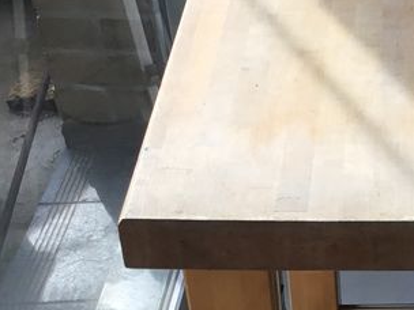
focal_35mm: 102
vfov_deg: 14.2
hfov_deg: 18.6
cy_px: 330
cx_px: 440
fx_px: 1220
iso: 25
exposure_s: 1/473
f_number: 2.4
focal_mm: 3.3
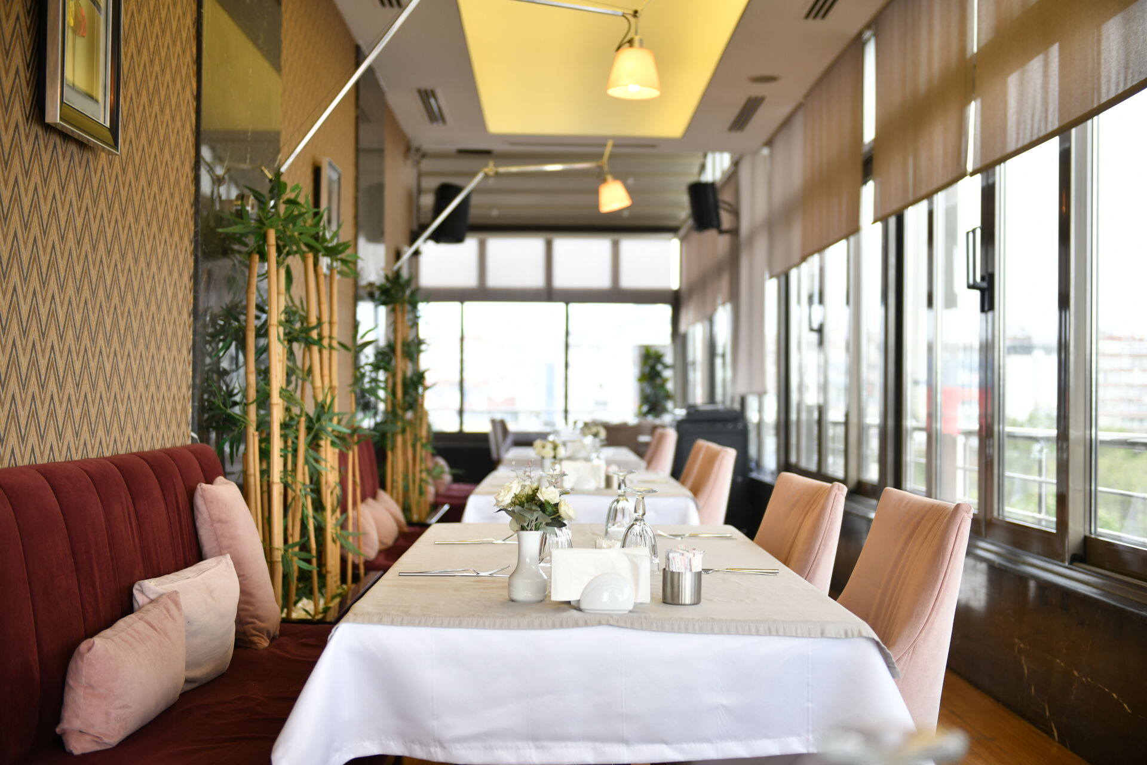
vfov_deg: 31.9
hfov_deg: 46.4
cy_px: 382
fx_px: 1338
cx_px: 574
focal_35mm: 42
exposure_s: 1/100
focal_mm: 42
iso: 200
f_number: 2.8
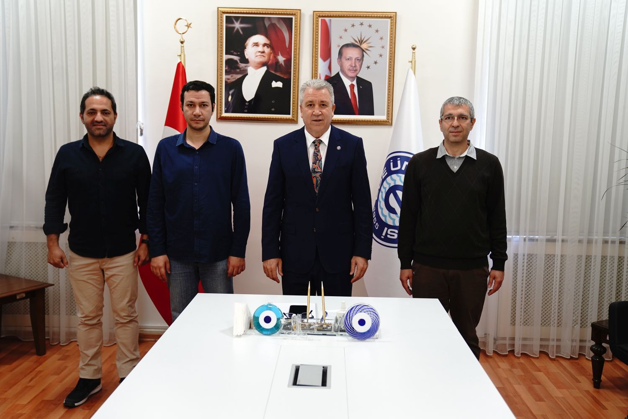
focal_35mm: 36
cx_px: 314
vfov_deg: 36.9
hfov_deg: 53.1
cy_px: 210
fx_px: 628
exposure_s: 1/80
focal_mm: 36
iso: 800
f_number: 3.2
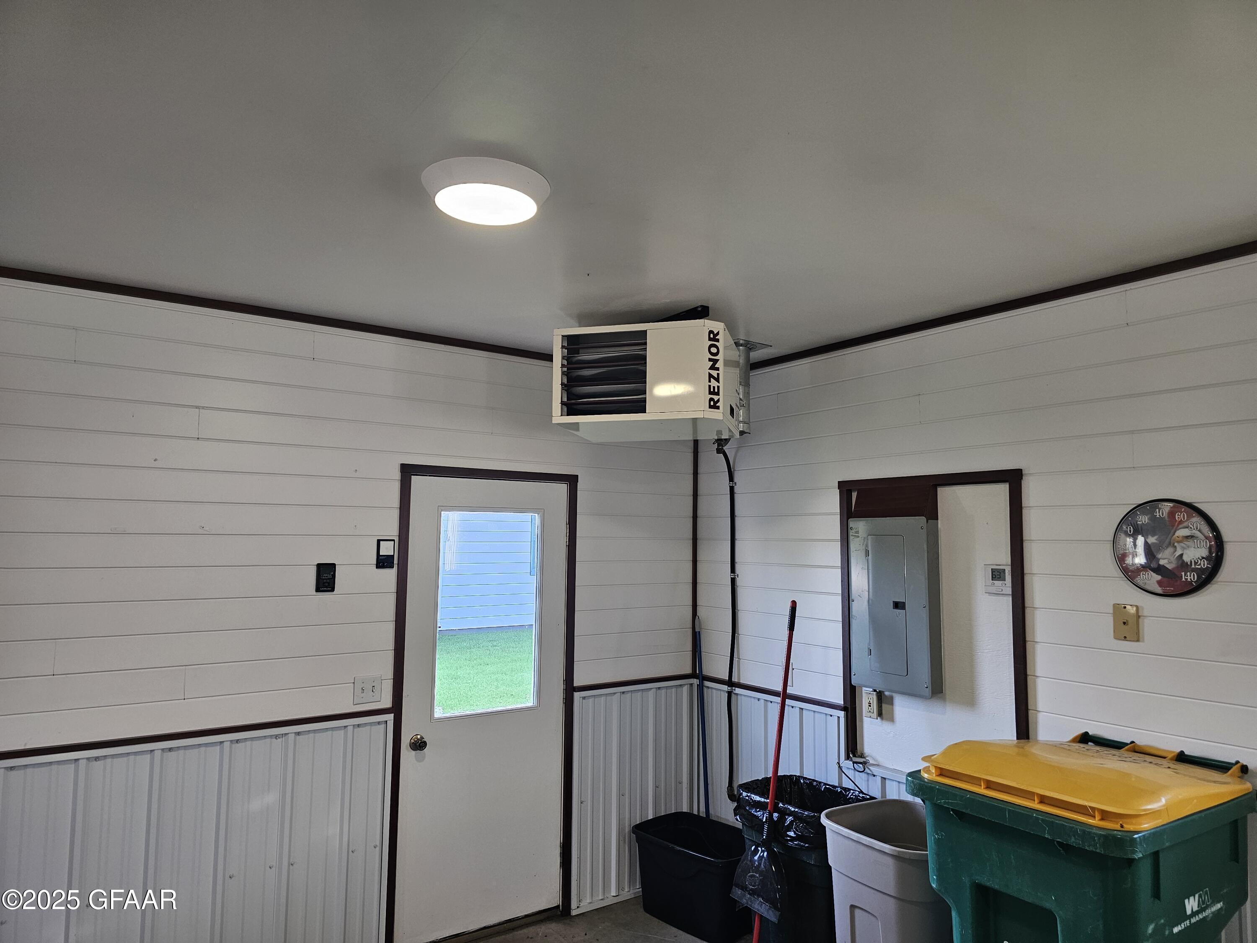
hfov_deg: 73.9
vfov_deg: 58.9
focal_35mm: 23
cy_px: 472
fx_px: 835
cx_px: 628
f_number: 1.7
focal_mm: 6.3
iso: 160
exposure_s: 1/120
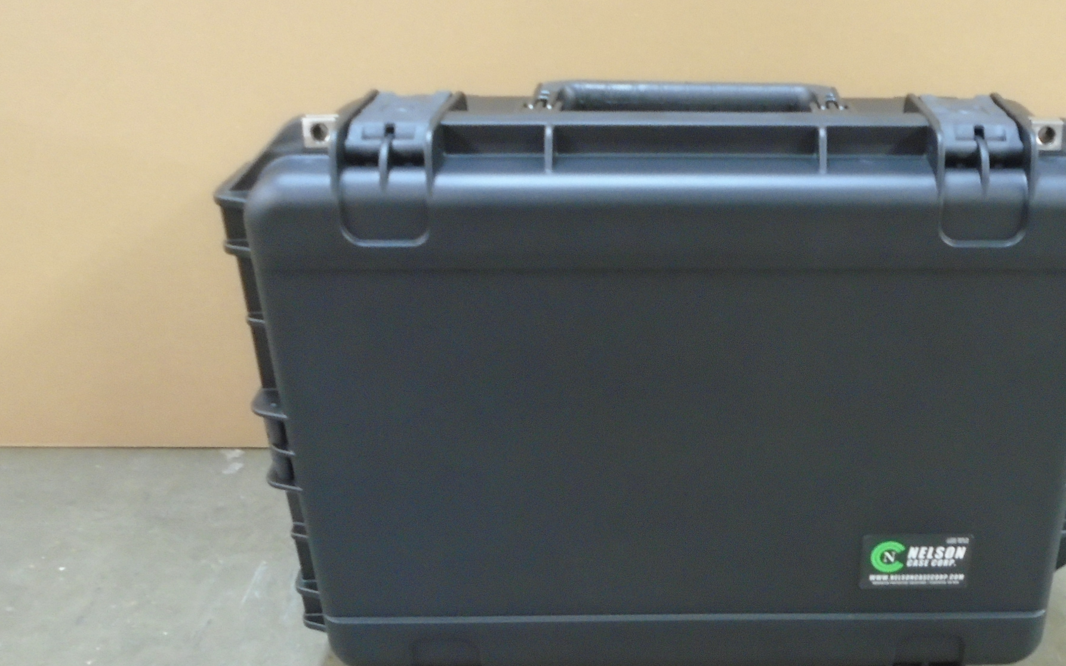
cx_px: 729
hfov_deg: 48.3
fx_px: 1162
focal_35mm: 40
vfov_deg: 31.7
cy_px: 452
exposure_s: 1/4
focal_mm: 4.6
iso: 400
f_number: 3.2
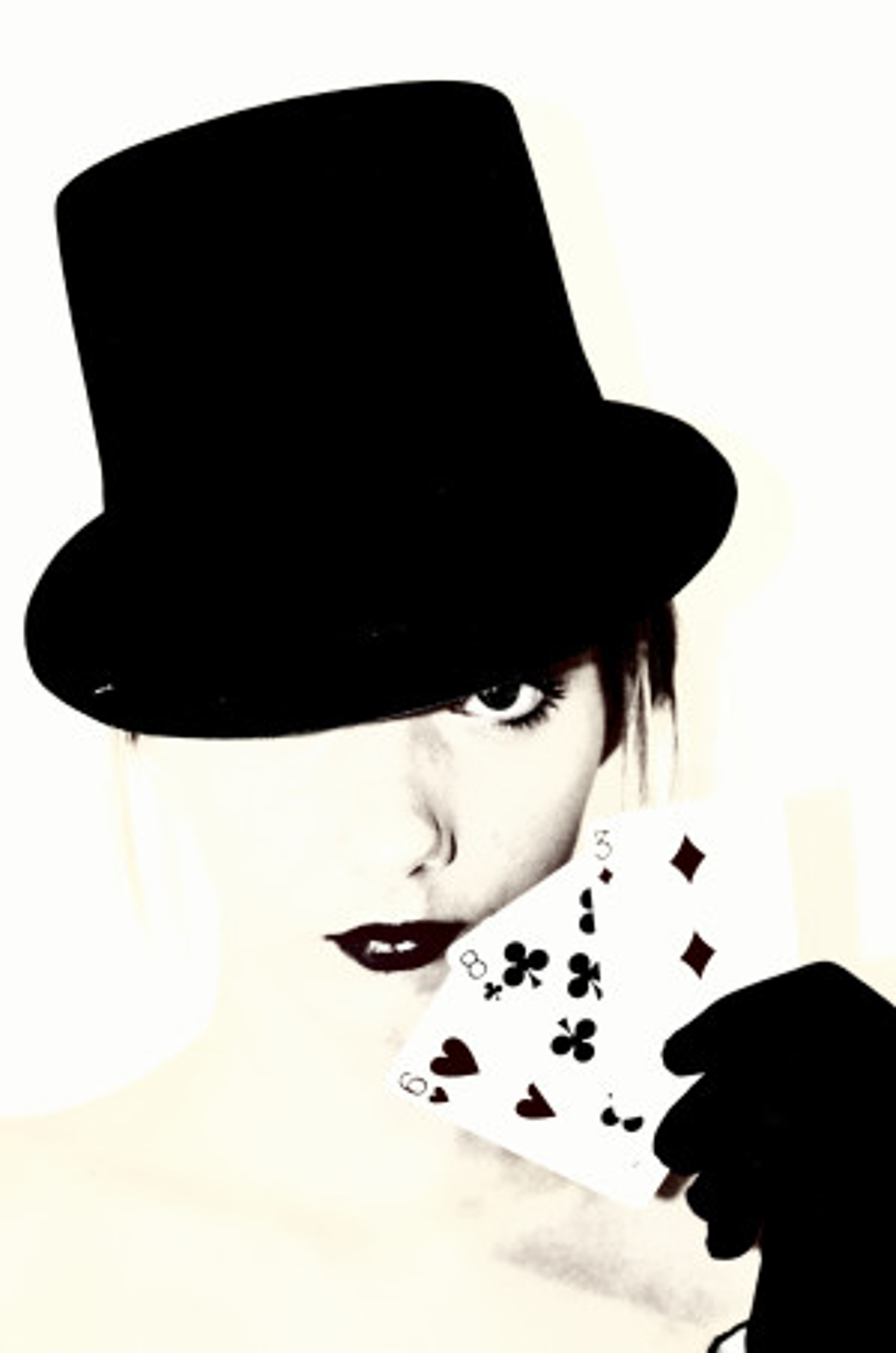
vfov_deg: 32.0
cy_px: 676
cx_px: 448
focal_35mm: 63
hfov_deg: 21.5
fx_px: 2363
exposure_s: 1/60
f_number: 5.3
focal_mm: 42
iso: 3200
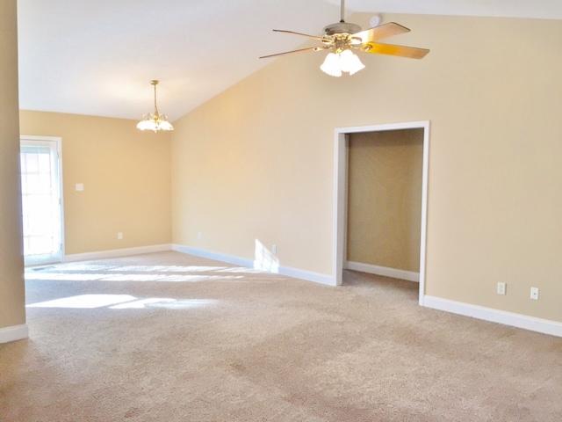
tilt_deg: -4.6
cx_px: 281
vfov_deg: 48.2
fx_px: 471
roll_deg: -1.1
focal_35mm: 29
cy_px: 211
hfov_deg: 61.7
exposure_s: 1/30
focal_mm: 4.15
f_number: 2.2
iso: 64
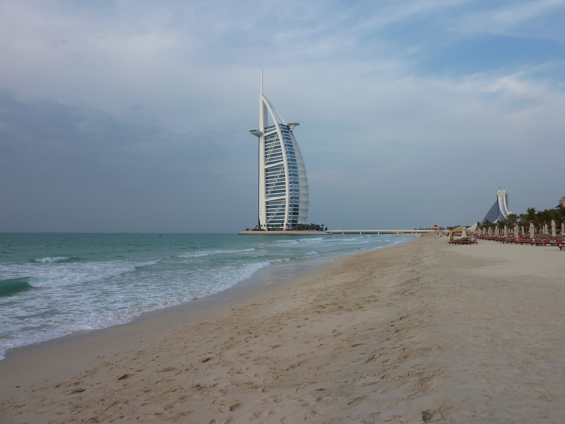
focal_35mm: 25
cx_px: 282
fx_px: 408
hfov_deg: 69.4
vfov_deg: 54.9
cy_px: 212
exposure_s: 1/400
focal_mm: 4.1
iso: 80
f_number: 4
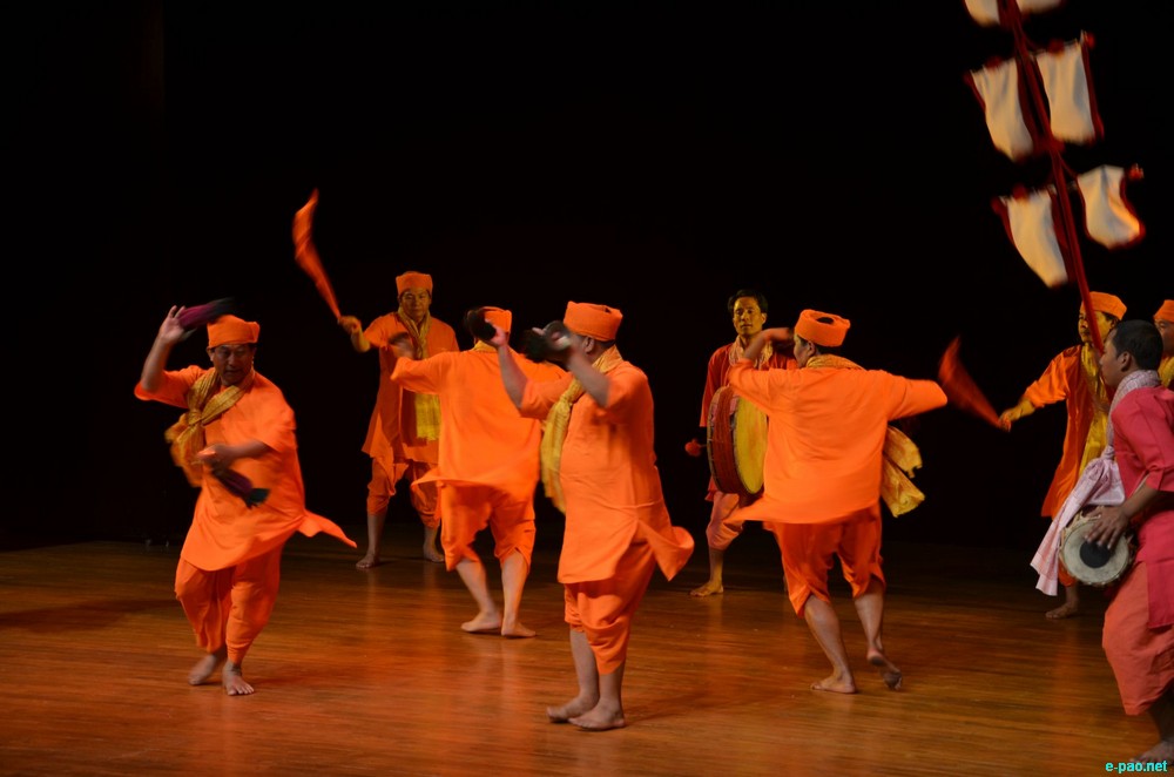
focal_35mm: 87
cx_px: 587
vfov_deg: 15.6
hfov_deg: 23.4
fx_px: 2831
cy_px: 388
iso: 400
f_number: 5
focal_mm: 58
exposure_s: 1/60
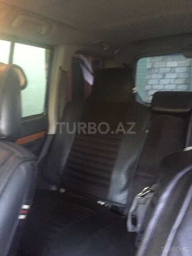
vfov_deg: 61.7
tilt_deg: -13.4
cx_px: 96
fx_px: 214
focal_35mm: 29
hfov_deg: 48.2
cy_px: 128
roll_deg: -0.9
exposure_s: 1/17
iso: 320
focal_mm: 4.15
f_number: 2.2
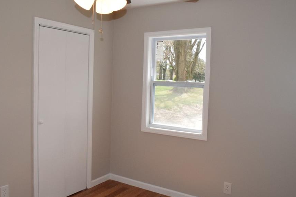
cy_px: 94
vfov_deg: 41.1
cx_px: 139
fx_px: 263
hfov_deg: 58.7
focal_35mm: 32
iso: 3200
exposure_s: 1/200
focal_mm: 18
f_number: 20
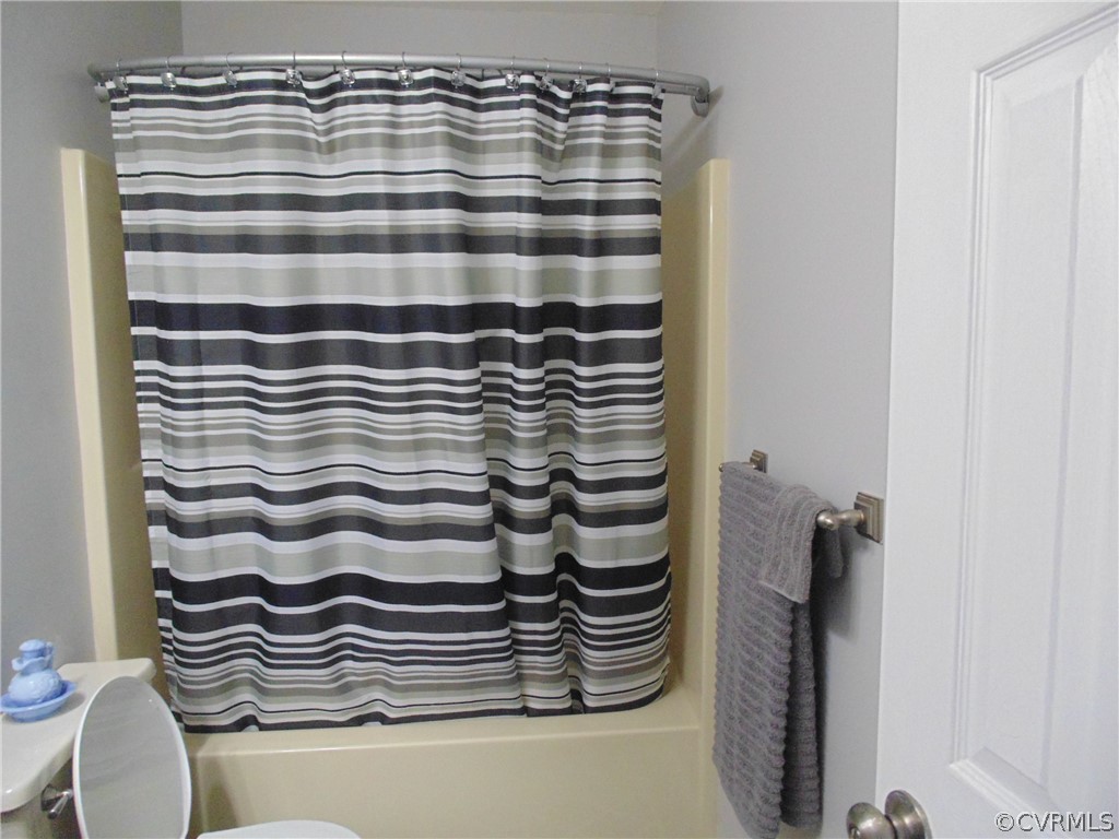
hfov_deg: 76.4
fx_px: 711
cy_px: 420
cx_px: 560
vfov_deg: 61.1
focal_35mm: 22
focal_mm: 4
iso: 500
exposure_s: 1/40
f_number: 3.1
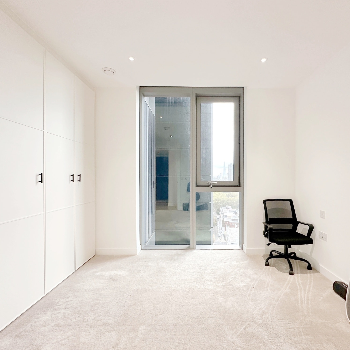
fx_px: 194
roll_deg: +0.0
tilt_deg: +0.0
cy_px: 178
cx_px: 195
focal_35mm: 17
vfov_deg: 84.0
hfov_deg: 83.6
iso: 200
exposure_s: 1/100
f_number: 2.2
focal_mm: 2.22
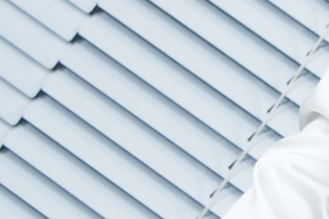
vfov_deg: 2.3
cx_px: 613
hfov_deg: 3.5
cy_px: 257
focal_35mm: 589
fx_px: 5380
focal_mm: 50
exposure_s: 1/125
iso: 800
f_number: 5.6
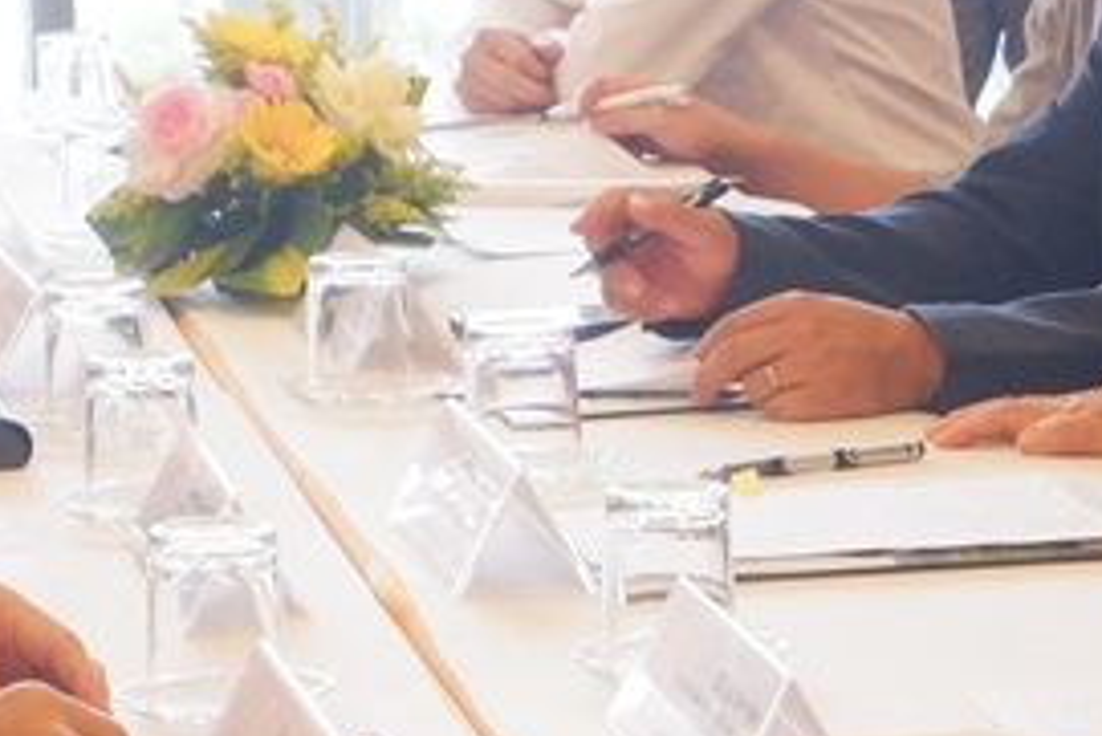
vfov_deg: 7.0
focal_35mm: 195
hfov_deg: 10.5
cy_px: -45
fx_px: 5972
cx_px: 569
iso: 3200
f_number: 5.6
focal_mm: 44.5
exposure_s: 1/90
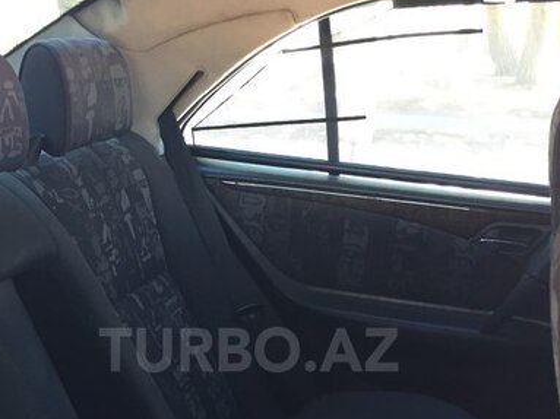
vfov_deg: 28.3
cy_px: 350
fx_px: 809
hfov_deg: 38.2
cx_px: 249
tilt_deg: -22.8
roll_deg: -1.2
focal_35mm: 50
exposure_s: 1/33
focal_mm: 4.15
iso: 80
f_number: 2.2
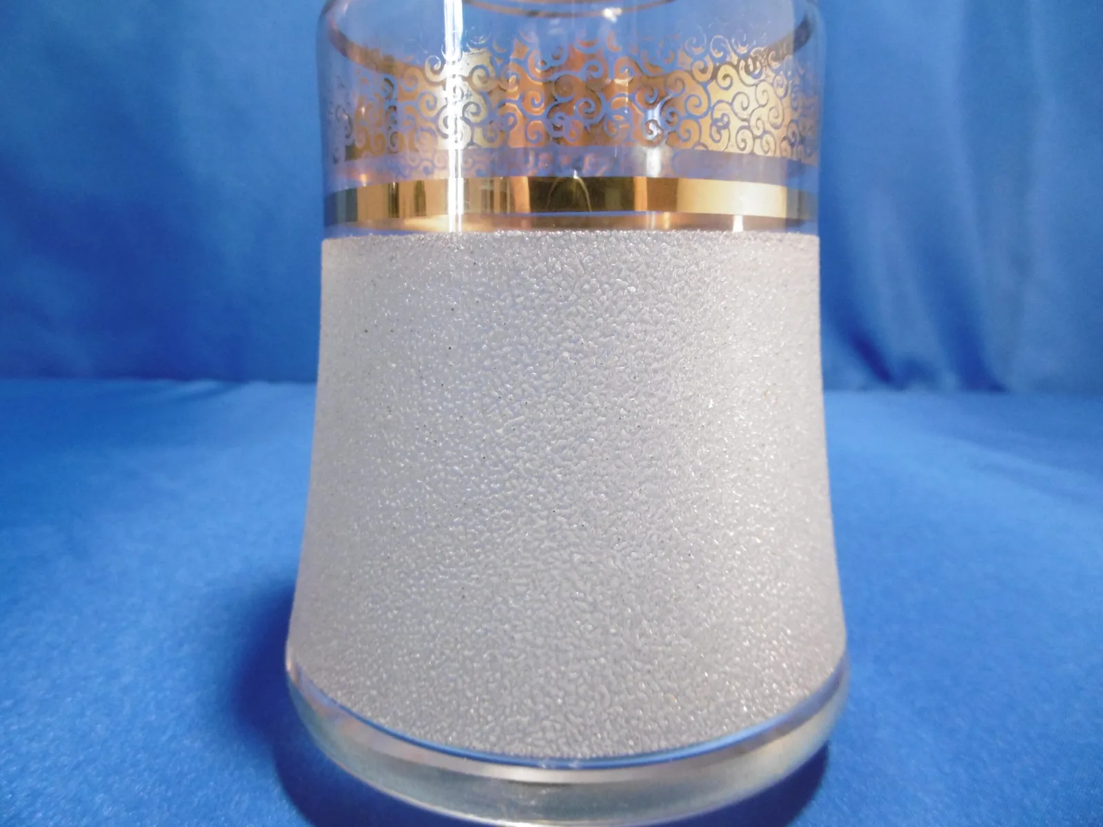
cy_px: 414
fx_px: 765
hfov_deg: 71.6
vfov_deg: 56.8
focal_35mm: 24
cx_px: 552
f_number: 3.1
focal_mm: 4.3
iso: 400
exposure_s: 1/20
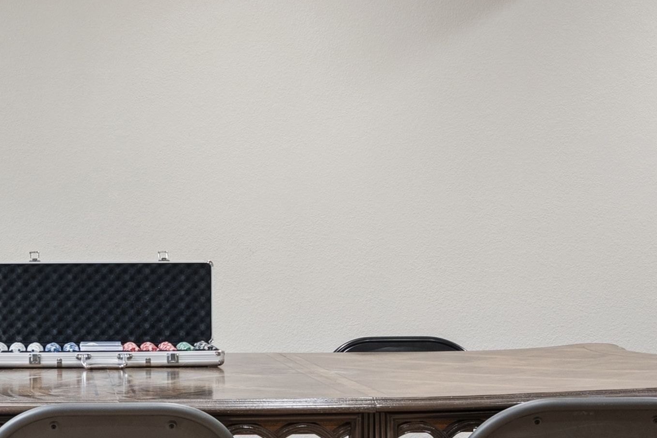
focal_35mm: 72
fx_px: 1314
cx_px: 19
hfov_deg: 26.7
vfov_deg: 18.9
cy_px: 256
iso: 500
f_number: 8
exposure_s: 1/20
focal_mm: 23
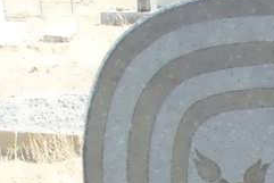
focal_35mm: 181
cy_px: 443
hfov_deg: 10.2
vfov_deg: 7.1
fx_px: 1378
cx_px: 607
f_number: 3.5
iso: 80
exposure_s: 1/180
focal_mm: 6.3
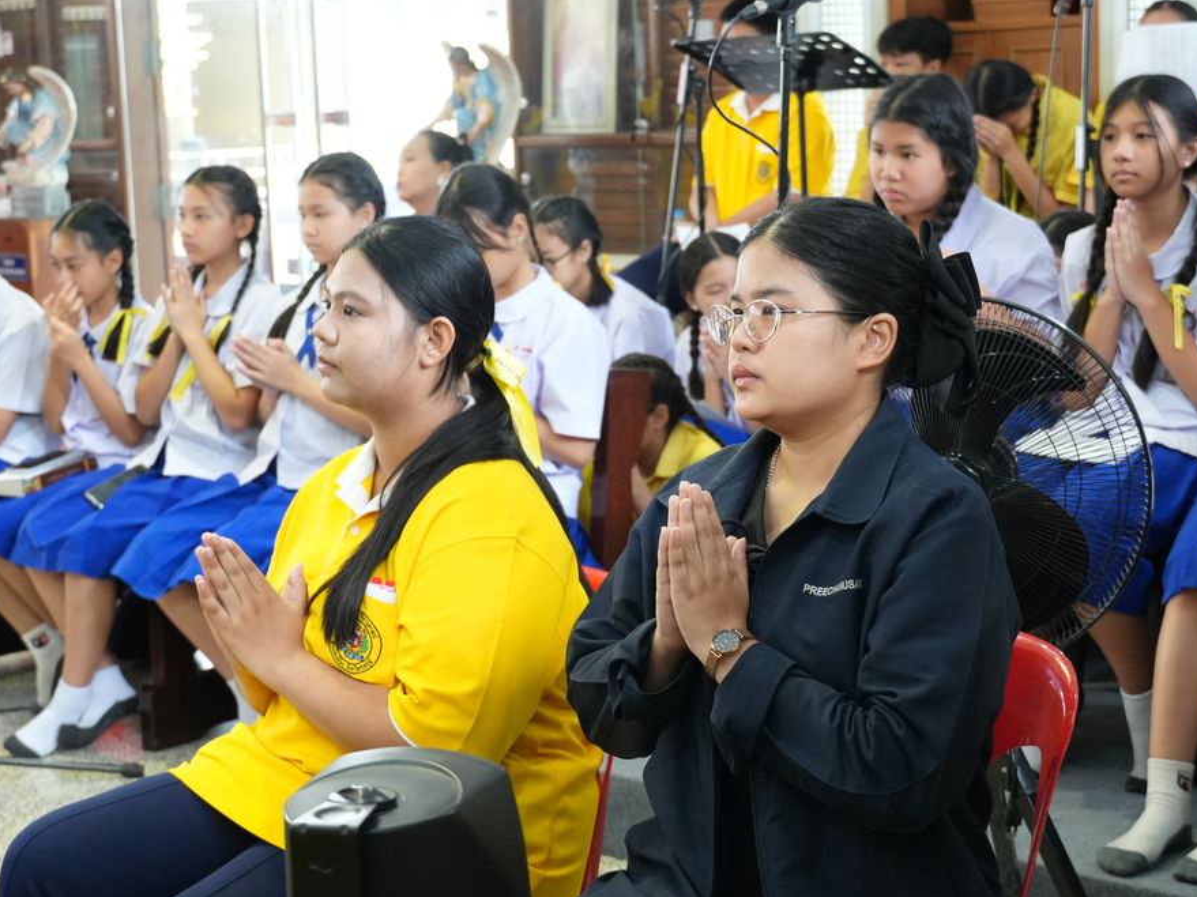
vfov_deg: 20.8
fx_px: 2439
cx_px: 587
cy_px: 451
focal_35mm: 71
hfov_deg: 27.6
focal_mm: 43
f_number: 5
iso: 2500
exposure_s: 1/50
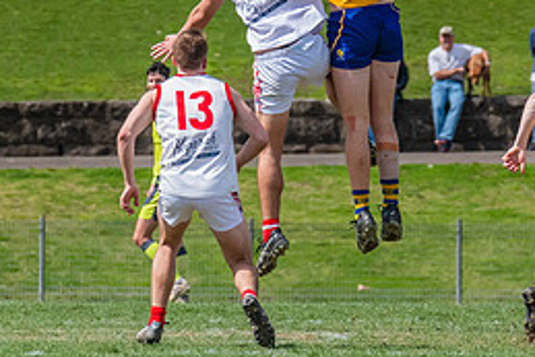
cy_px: 44
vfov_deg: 1.6
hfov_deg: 2.3
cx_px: 293
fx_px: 13099
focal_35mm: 881
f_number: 8
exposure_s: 1/1600
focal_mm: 270
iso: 800
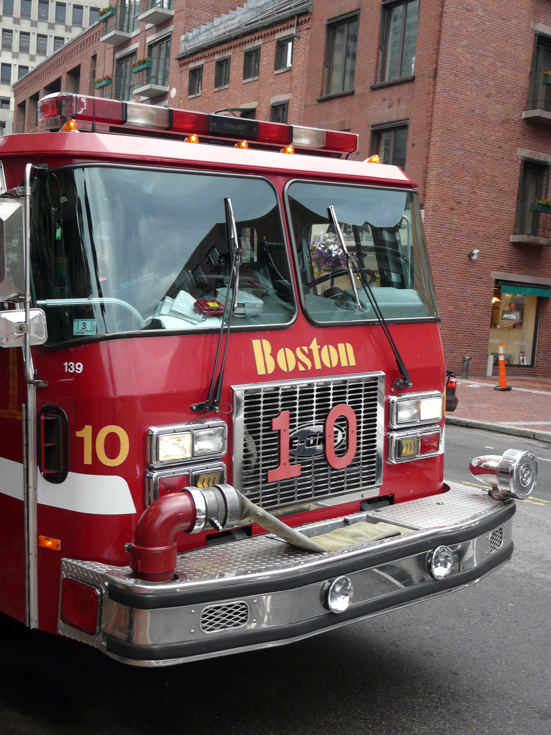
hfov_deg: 30.9
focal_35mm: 47
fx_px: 997
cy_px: 368
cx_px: 276
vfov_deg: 40.4
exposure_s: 1/50
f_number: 3.2
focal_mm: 7.7
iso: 100
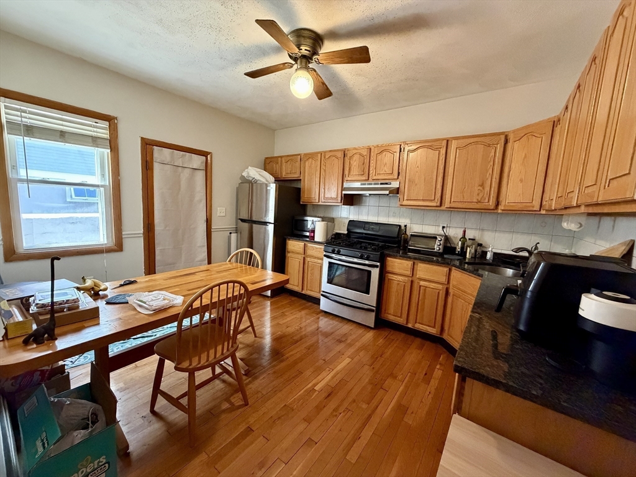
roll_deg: -2.8
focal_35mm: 14
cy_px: 238
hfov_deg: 102.1
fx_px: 257
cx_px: 318
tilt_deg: -7.2
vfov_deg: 85.7
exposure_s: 1/60
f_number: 2.2
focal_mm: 2.22
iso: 640
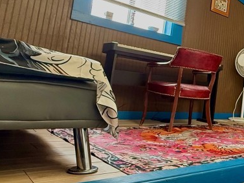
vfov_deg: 37.5
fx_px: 268
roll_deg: -5.1
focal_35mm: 38
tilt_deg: +6.2
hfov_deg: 41.0
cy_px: 69
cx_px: 257
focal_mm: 2.22
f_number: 2.2
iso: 500
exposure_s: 1/120
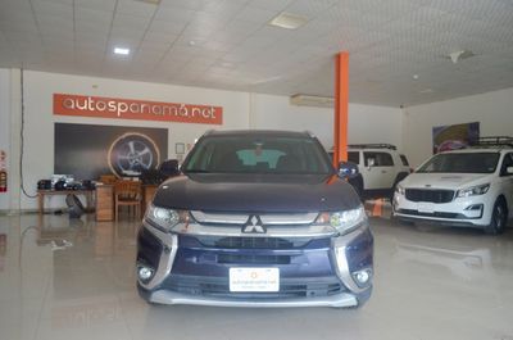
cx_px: 256
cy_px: 170
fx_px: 384
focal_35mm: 27
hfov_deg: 67.5
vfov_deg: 47.7
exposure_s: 1/60
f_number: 4
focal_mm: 18
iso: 450
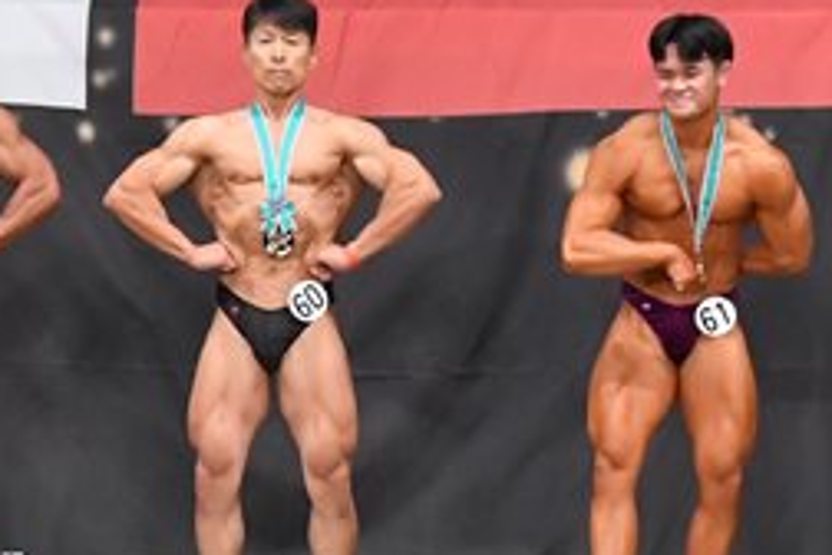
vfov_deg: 4.4
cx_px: 266
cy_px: 367
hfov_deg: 6.6
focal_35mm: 314
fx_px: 7256
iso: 6400
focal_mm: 68
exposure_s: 1/400
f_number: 5.6
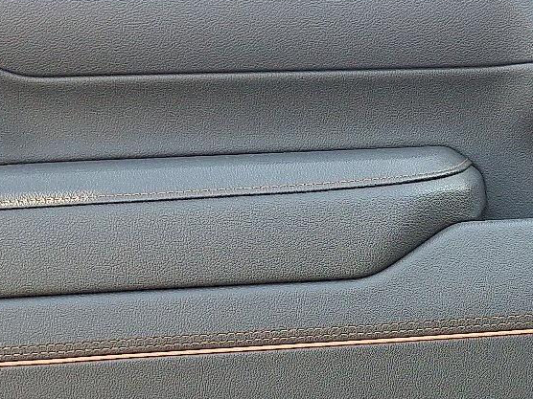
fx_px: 1109
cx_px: 541
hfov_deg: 25.6
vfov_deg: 19.8
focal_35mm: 72
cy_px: 408
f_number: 1.8
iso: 56
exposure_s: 1/120
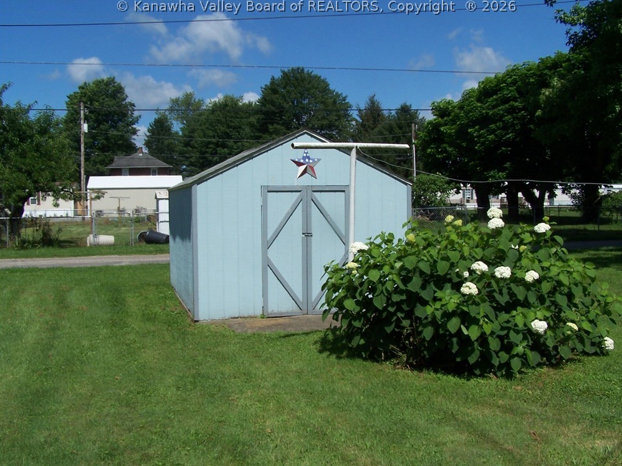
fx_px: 701
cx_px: 316
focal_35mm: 39
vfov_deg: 36.8
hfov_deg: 47.9
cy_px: 234
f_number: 5.6
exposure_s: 1/500
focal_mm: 6.3
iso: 80
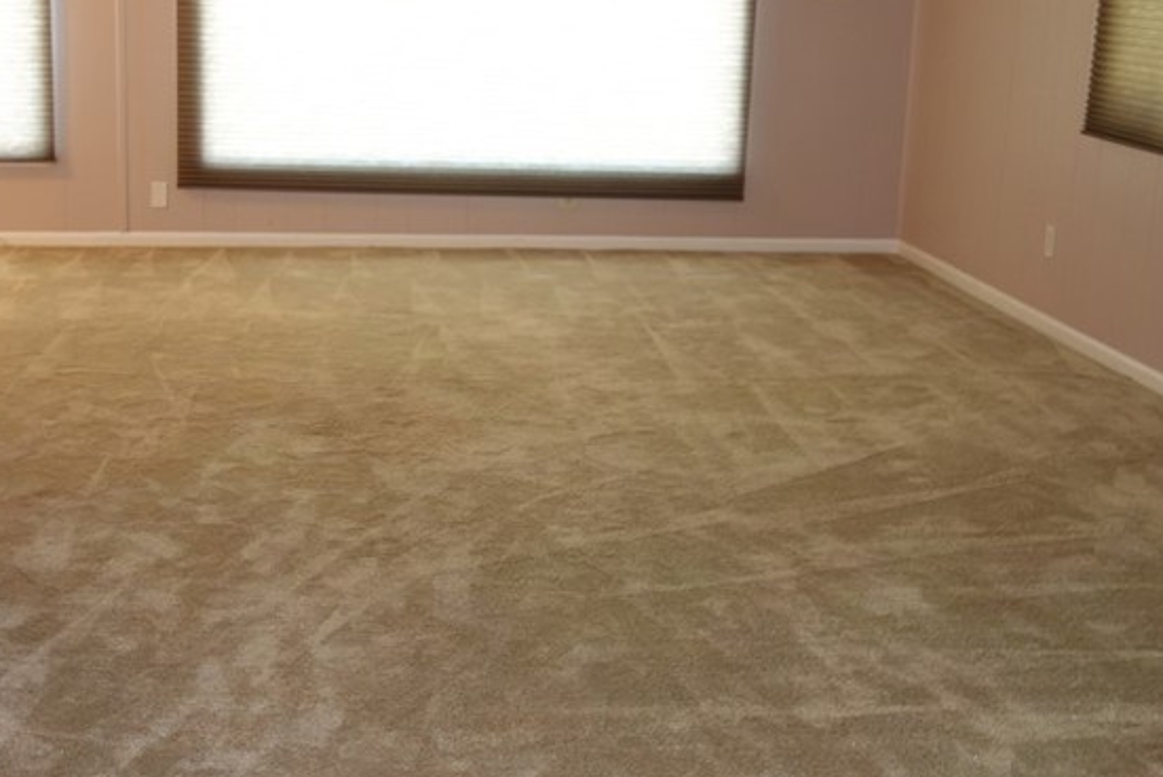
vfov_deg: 26.0
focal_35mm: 52
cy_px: 330
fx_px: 1681
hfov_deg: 37.9
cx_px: 416
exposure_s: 1/30
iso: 125
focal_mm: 10.4
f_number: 1.8
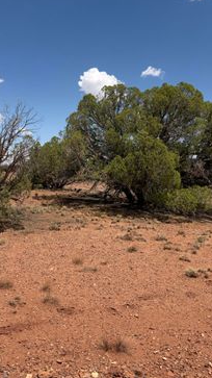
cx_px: 76
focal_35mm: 36
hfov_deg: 32.6
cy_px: 184
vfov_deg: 55.3
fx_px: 360
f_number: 1.78
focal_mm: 6.76
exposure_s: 1/6173
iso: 80
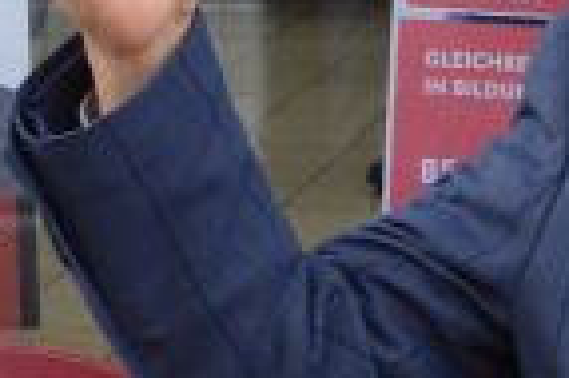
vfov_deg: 5.2
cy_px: -527
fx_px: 4057
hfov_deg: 7.8
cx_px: 939
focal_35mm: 257
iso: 400
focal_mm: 24
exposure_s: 1/80
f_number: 4.5
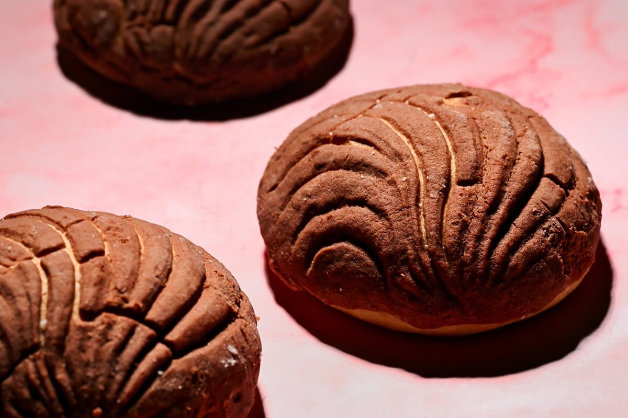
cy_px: 209
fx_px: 1831
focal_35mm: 105
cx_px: 314
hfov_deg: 19.5
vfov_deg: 13.0
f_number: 10
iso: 6400
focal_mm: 105
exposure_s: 1/200
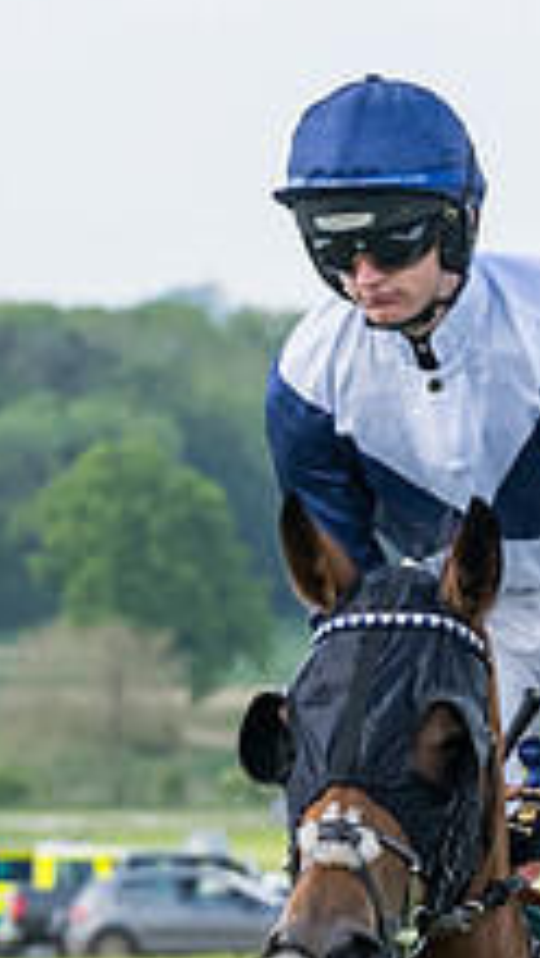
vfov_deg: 4.7
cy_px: 649
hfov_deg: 2.6
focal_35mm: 461
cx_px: 876
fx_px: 11717
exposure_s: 1/1600
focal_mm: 80
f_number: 5
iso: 400
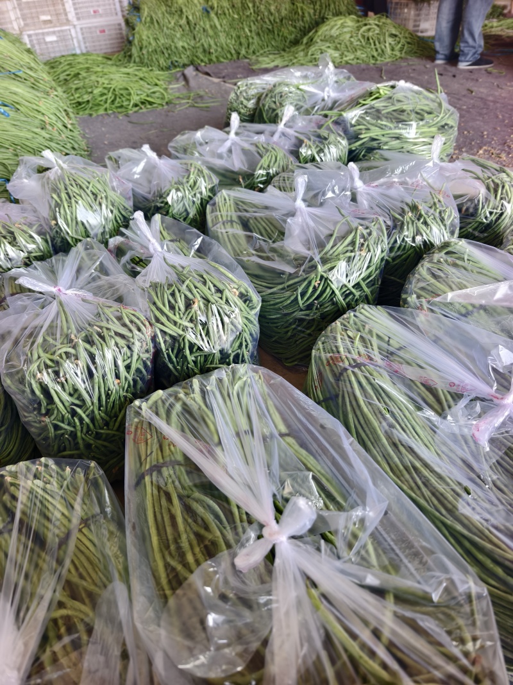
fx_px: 455
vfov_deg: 73.9
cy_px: 342
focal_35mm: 23
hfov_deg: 58.9
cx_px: 256
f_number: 1.75
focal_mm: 8.67
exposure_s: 1/100
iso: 172
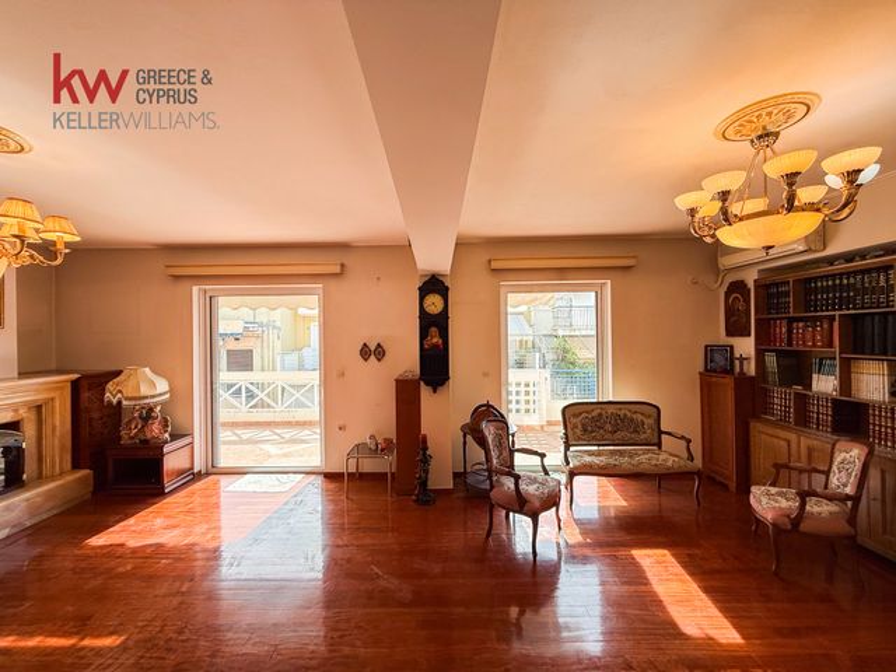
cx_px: 448
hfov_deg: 102.1
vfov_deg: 85.7
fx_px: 362
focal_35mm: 14
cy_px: 336
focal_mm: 2.22
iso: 64
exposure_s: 1/350
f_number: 2.2
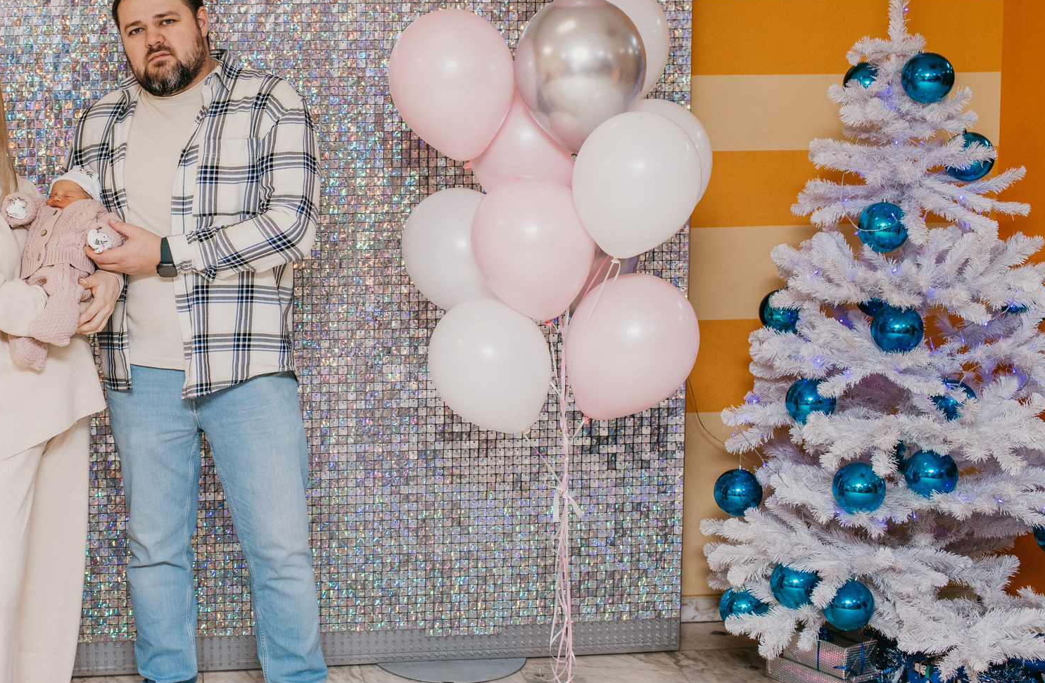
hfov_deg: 31.7
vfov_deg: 21.5
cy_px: 232
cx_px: 202
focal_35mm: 62
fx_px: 1789
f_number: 4.5
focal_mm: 35
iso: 200
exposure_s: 1/160
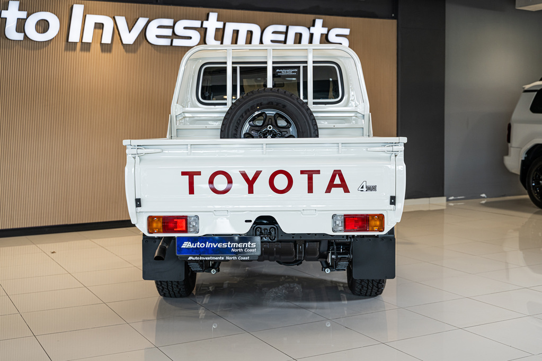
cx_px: 271
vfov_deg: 28.6
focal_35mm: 47
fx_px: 708
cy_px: 180
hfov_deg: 41.9
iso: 320
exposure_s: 1/100
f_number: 4
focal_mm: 47
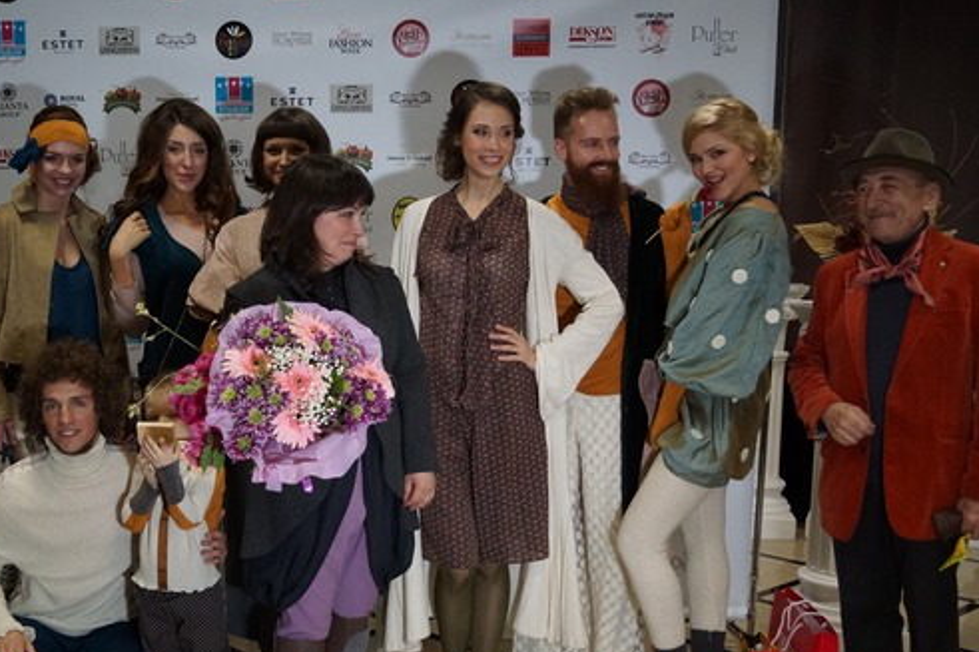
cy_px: 426
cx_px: 385
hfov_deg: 41.7
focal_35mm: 47
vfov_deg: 28.5
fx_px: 1278
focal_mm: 22
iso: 1000
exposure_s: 1/60
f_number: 4
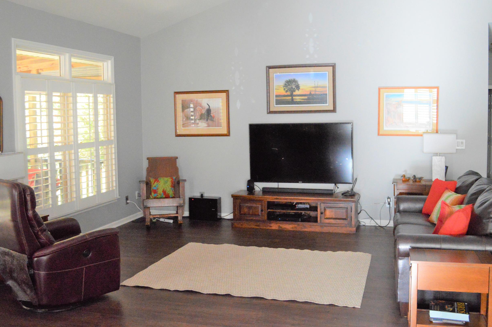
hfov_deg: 51.9
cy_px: 143
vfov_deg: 35.8
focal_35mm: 37
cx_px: 257
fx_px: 505
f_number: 3.8
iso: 3200
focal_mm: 20
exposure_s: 1/30
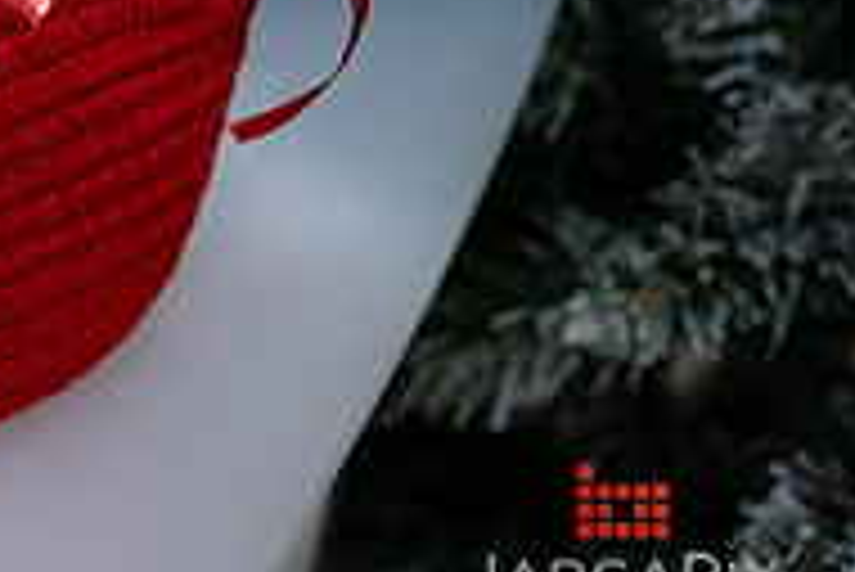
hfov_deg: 18.5
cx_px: -465
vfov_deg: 13.8
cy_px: -136
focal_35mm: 96
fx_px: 2282
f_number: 3.2
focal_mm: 28.5
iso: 500
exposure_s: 1/160
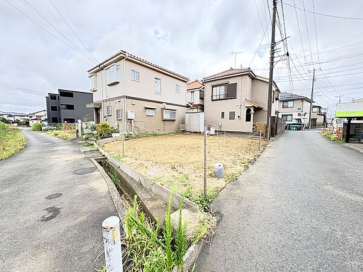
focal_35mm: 14
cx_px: 182
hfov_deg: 102.1
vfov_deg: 85.7
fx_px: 147
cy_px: 136
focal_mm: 2.22
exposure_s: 1/373
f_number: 2.2
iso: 64
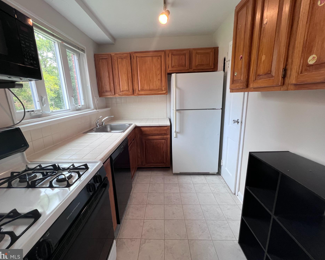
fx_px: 135
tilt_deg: -12.5
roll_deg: +2.2
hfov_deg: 100.7
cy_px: 129
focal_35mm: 14
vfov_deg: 88.0
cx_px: 158
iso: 160
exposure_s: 1/120
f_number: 1.8
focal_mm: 1.57
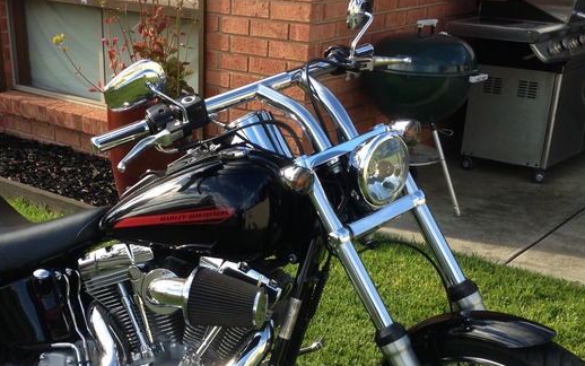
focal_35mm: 54
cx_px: 201
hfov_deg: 37.2
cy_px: 299
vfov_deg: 23.6
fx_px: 861
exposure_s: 1/350
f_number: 2.4
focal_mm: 4.12
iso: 50
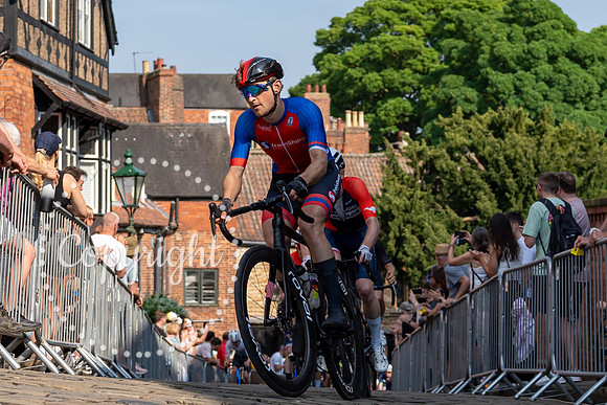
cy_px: 76
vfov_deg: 14.4
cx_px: 203
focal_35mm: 94
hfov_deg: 21.5
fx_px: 1590
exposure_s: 1/1250
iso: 100
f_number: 3.2
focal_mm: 41
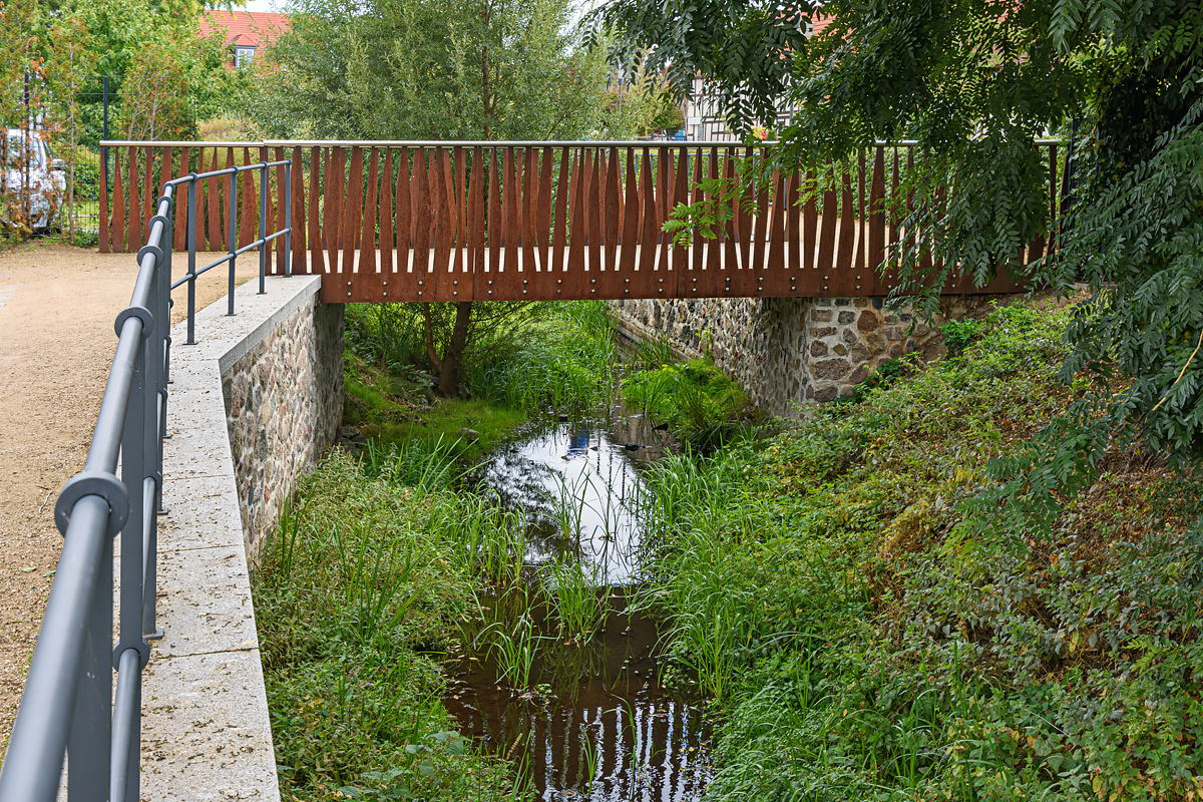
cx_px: 602
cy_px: 401
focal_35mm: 42
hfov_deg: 46.4
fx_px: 1403
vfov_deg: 31.9
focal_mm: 28
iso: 200
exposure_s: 1/160
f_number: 7.1
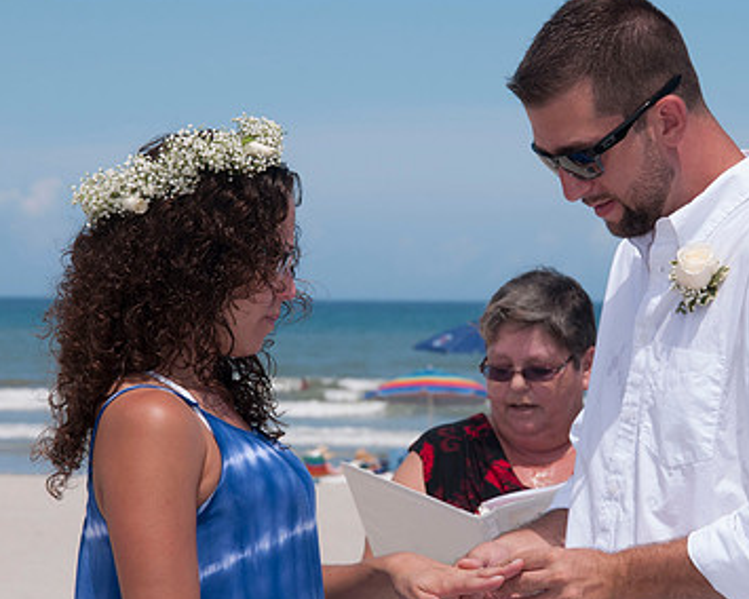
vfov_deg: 7.9
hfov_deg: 9.9
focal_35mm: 195
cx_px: 454
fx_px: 4323
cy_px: 341
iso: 100
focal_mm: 85
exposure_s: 1/250
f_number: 11
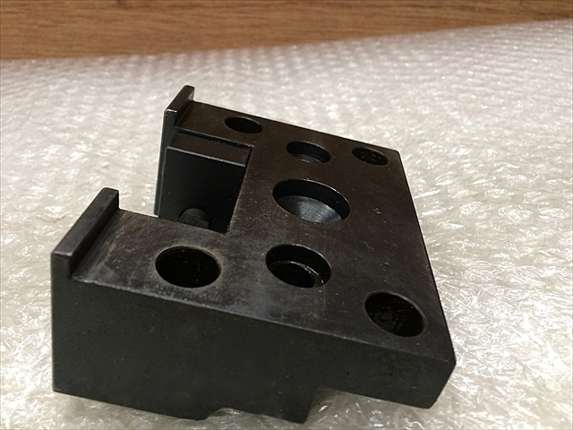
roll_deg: +2.5
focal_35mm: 29
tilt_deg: -31.9
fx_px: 480
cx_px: 286
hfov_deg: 61.7
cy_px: 215
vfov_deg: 48.2
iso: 125
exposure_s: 1/30
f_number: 2.2
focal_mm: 4.15
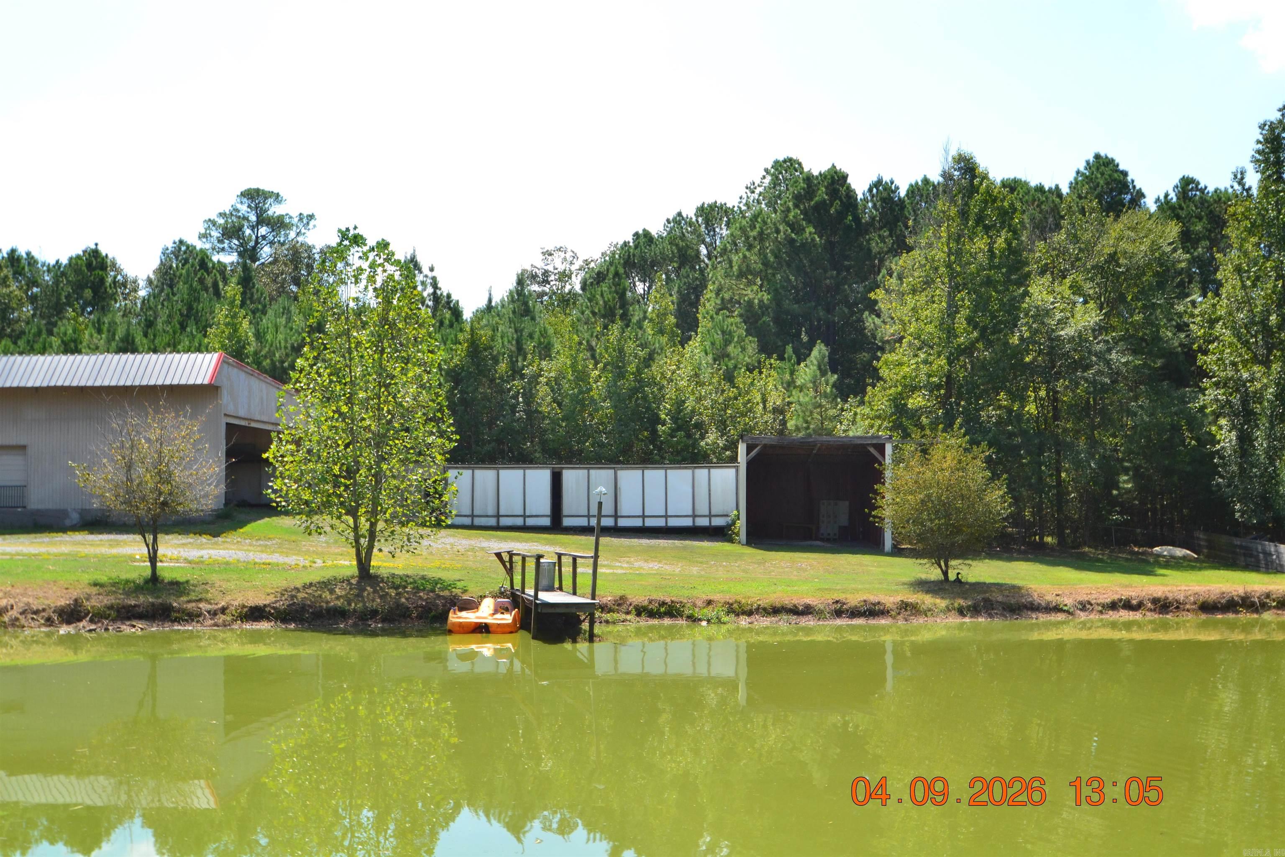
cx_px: 642
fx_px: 1285
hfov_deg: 53.1
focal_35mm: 36
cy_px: 428
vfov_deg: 36.9
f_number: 11
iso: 400
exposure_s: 1/320
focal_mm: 24
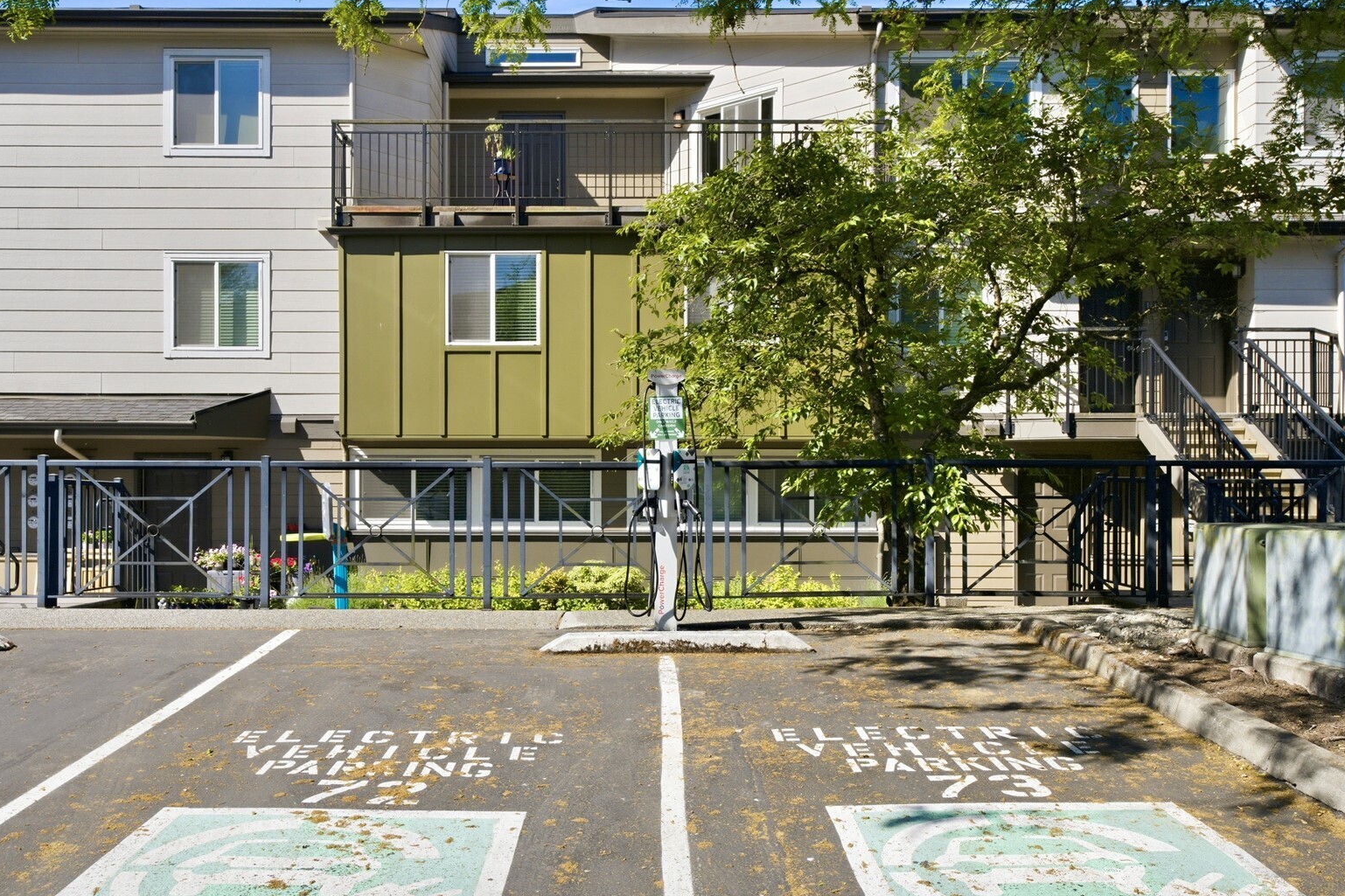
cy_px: 467
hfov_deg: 58.7
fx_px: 1195
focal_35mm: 32
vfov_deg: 41.1
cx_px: 640
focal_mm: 29
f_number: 9
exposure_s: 1/160
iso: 400
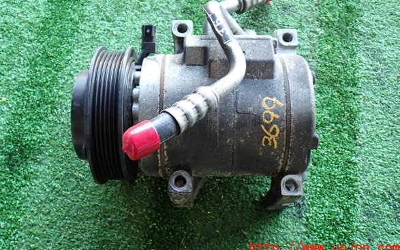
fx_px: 425
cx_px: 199
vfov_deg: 32.7
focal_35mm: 39
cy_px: 104
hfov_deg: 50.4
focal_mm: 6.37
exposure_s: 1/40
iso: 320
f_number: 2.5
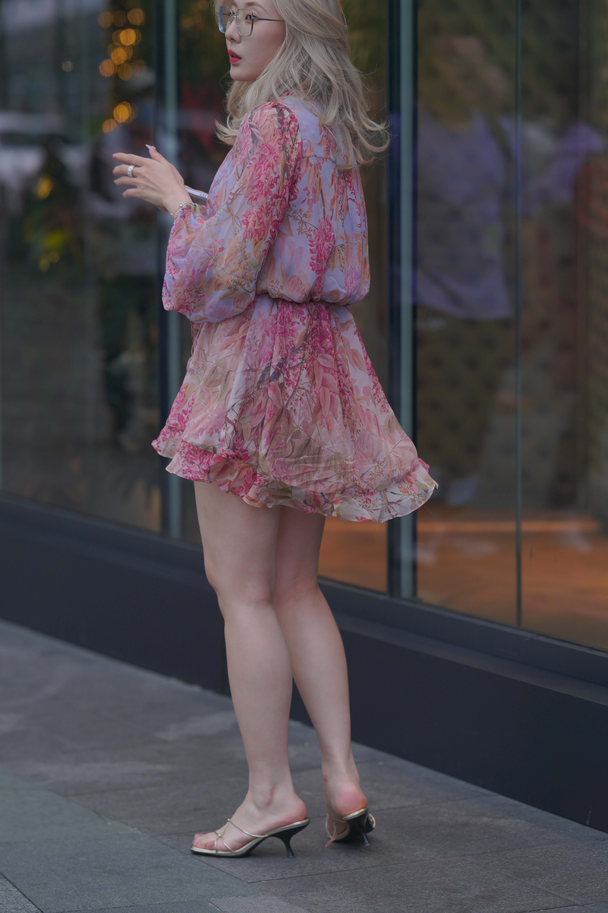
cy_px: 456
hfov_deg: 10.2
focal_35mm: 135
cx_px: 304
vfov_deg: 15.2
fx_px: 3420
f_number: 2.8
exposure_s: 1/500
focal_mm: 135
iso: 640
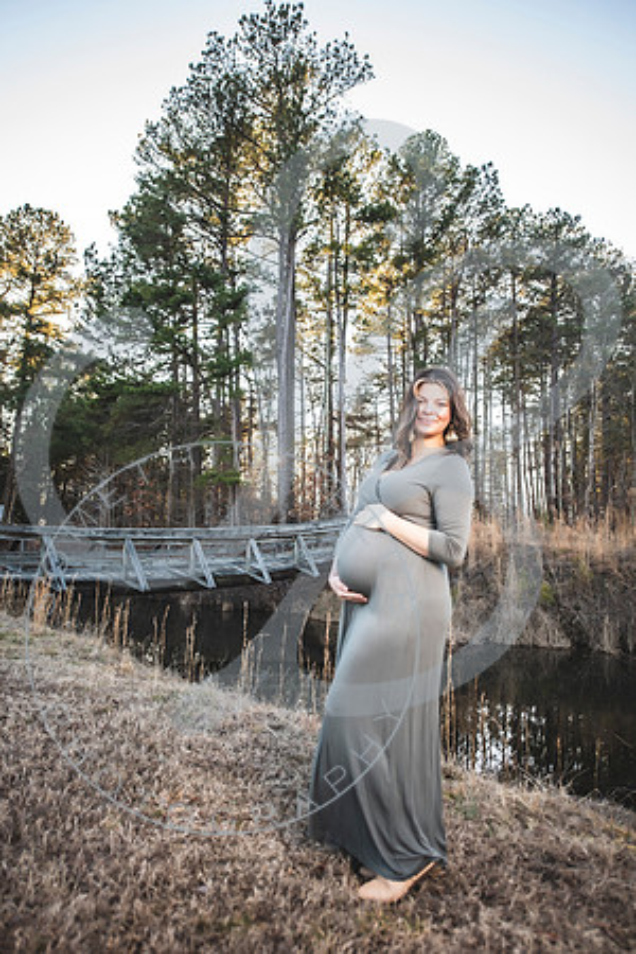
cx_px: 318
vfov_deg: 73.7
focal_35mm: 24
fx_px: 636
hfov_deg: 53.1
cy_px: 477
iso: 200
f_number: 2.8
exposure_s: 1/200
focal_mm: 24
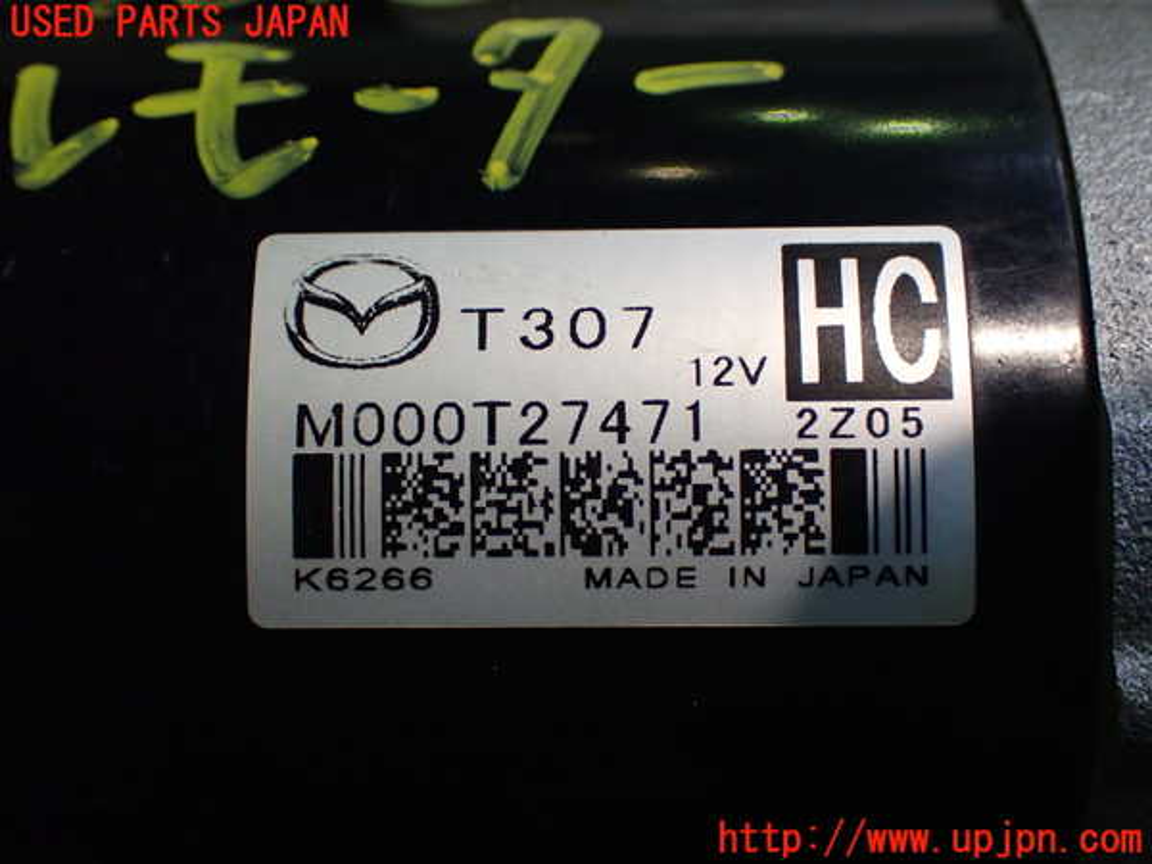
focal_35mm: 47
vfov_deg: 30.9
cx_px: 576
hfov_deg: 40.4
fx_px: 1564
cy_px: 432
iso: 800
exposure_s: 1/100
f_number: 3.1
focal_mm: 8.4
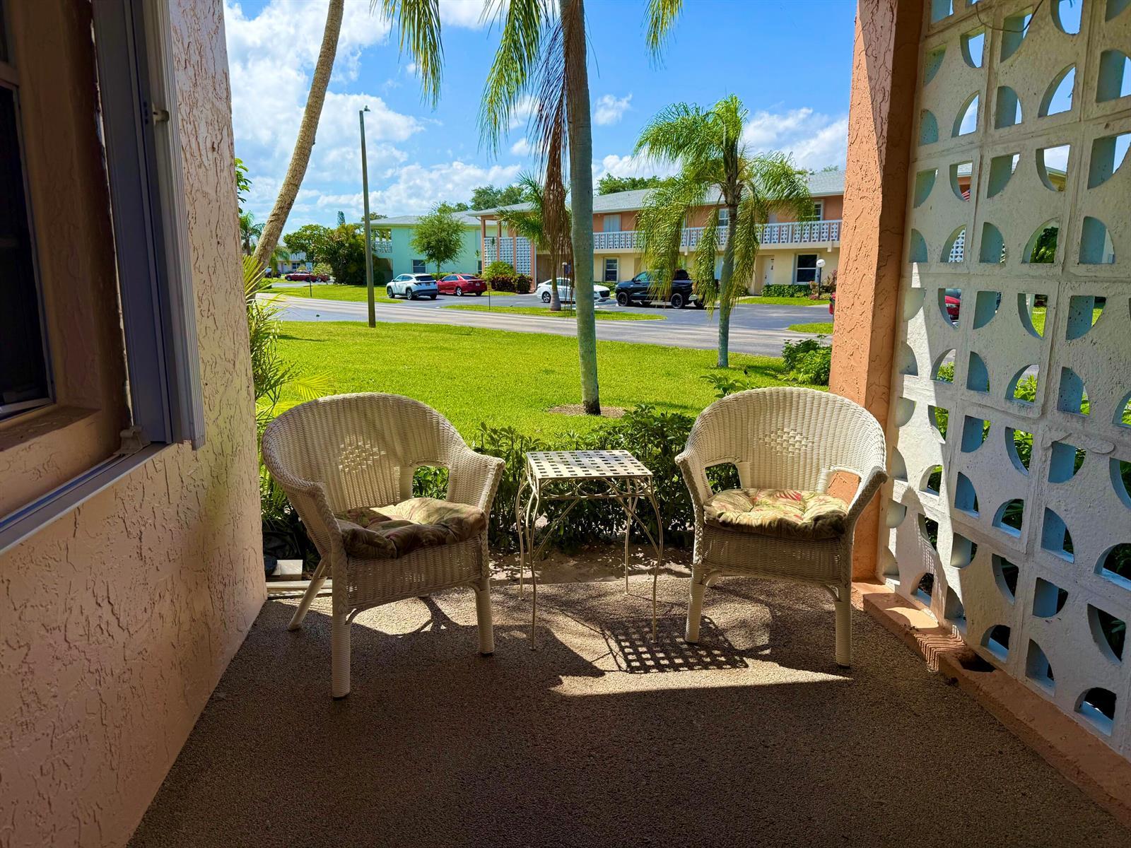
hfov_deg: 71.6
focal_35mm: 24
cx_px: 566
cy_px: 424
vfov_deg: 56.8
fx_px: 784
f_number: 1.78
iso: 80
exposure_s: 1/3279
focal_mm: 6.76
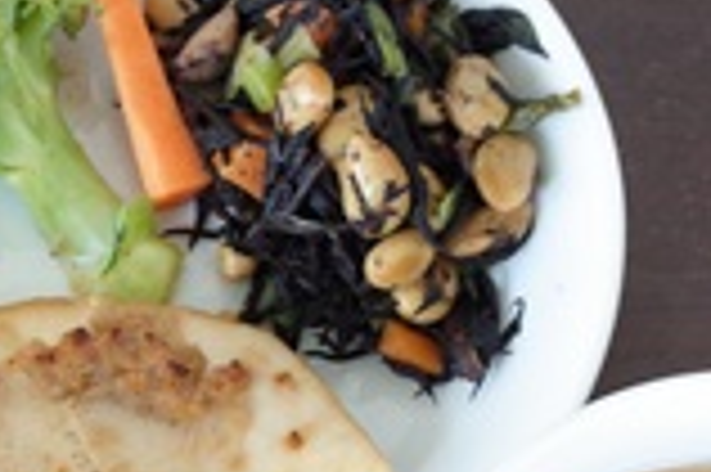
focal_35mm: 87
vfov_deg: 15.4
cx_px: 166
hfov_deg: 23.1
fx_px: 1716
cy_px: 476
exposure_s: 1/30
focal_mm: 18.3
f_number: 5.6
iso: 400
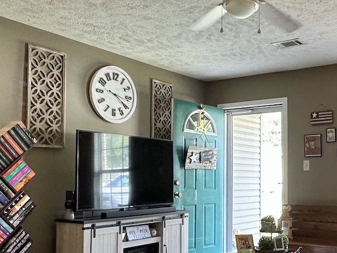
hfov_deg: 41.7
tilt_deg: +3.9
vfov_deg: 32.8
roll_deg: -0.1
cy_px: 149
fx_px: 428
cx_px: 250
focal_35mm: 44
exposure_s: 1/120
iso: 320
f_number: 2.2
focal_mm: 2.22
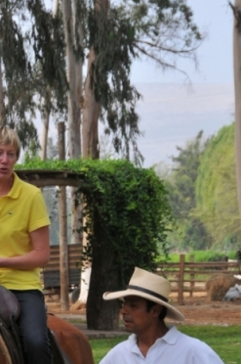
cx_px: 37
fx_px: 2336
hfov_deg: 5.9
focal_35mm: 232
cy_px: 333
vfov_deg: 8.8
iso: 200
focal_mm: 75
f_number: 6.7
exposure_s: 1/180
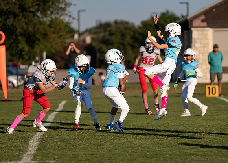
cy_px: 85
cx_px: 136
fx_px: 1644
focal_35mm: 254
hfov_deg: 7.9
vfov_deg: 5.7
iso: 100
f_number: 2.8
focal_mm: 188
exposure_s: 1/2500
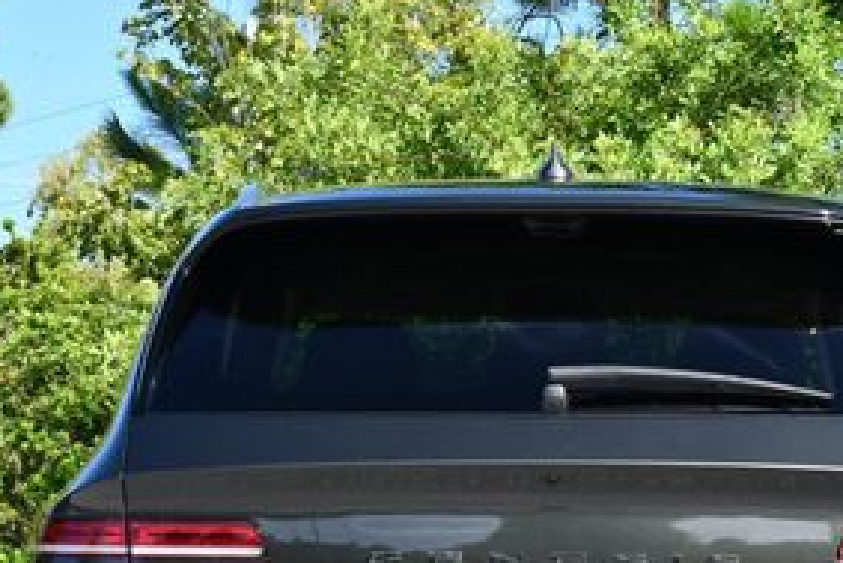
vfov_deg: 8.9
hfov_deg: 13.3
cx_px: 533
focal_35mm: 154
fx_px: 3608
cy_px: 593
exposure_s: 1/250
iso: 200
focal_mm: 34
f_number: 8
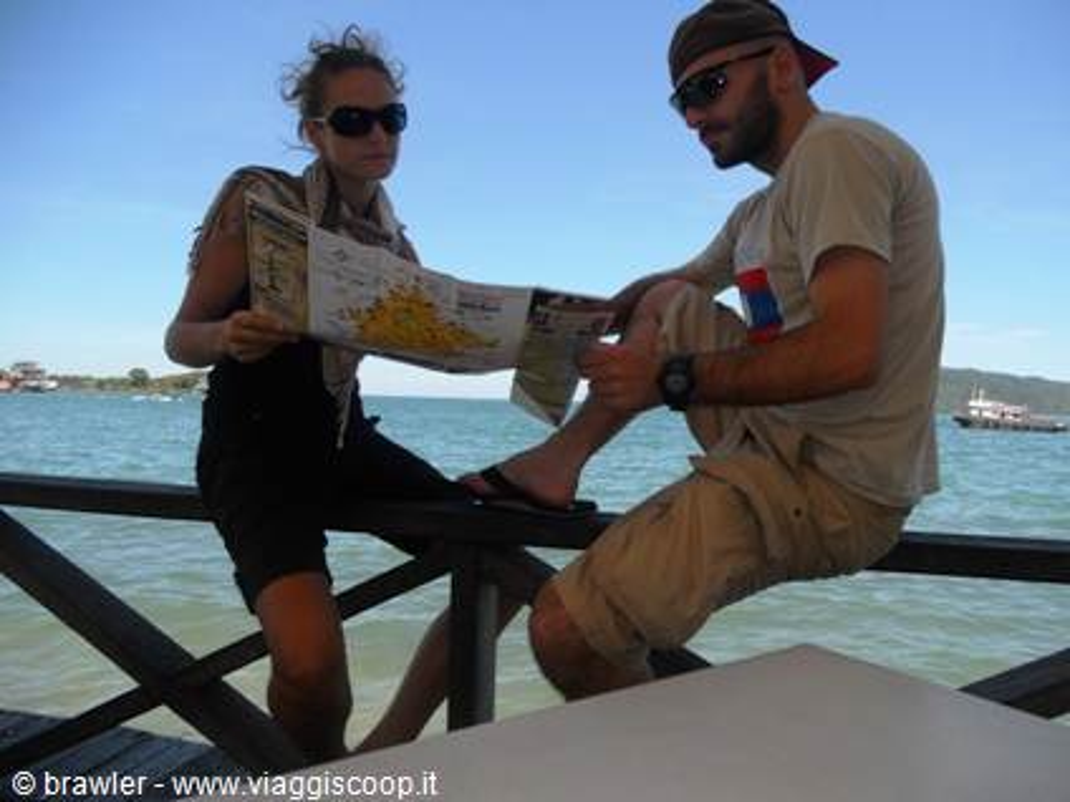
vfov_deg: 51.4
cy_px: 401
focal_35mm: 27
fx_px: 835
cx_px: 535
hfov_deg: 65.3
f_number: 3.2
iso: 80
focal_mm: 4.9
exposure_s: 1/1000
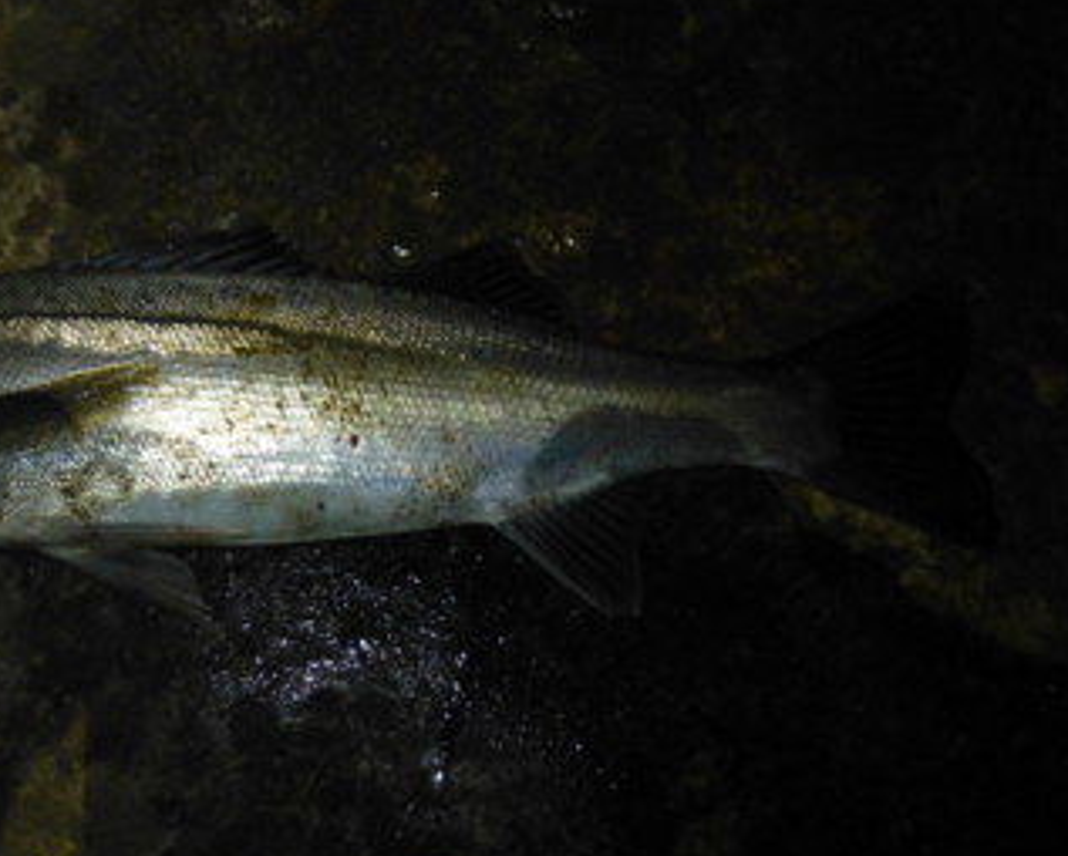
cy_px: 445
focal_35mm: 36
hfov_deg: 49.4
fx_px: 1139
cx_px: 354
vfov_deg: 41.2
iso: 800
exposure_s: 1/60
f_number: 3.1
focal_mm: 4.5
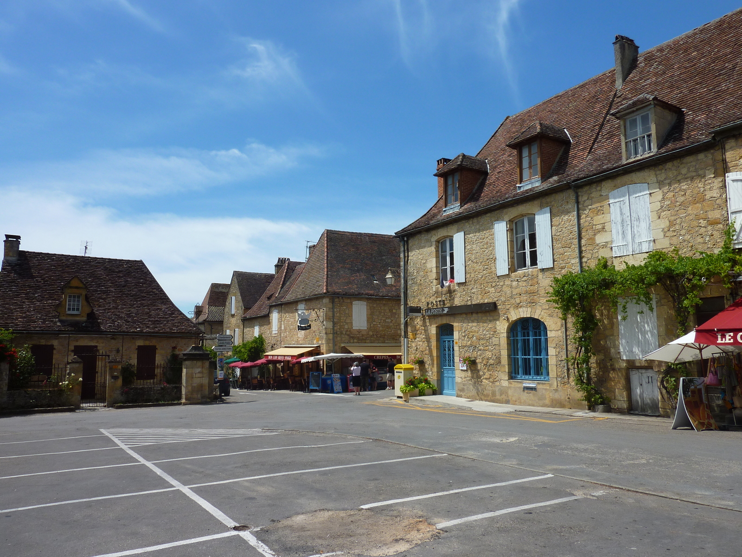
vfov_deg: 54.9
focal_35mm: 25
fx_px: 536
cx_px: 371
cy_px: 278
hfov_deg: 69.4
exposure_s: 1/500
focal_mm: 4.1
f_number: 5
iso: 80
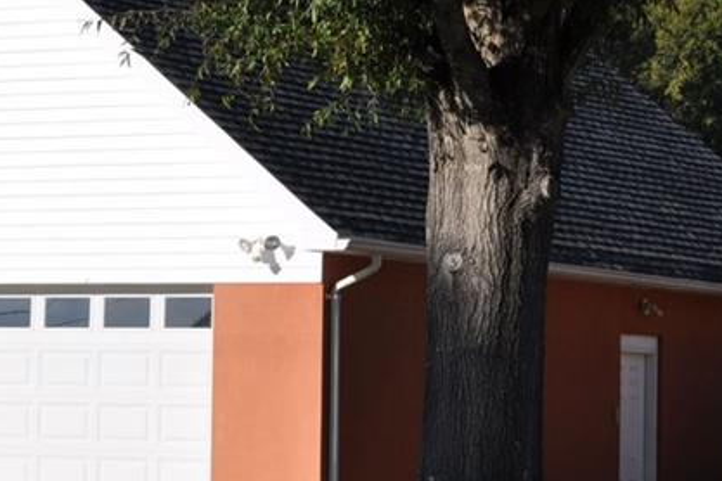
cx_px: -35
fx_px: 3690
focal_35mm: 184
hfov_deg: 11.1
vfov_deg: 7.5
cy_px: 253
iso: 200
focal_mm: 50
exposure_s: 1/400
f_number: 10
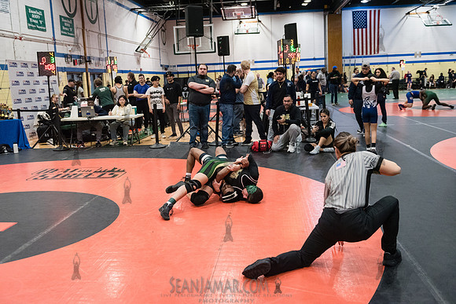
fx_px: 456
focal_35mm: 36
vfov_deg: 36.9
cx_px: 228
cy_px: 152
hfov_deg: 53.1
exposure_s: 1/500
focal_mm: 36
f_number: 3.2
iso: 8000
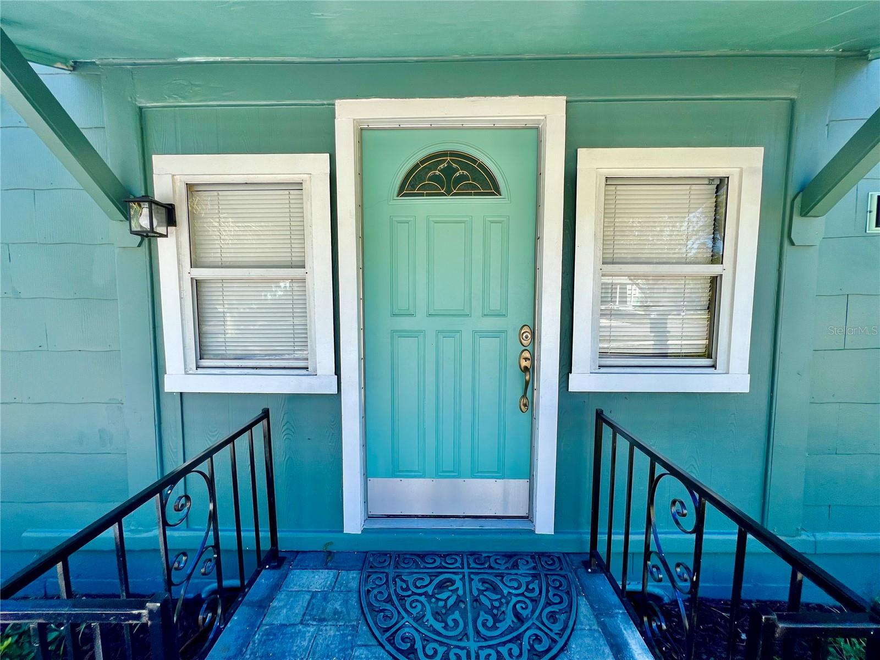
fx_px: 330
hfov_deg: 106.2
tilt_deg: -3.7
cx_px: 440
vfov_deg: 89.9
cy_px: 330
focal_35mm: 13
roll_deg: +0.5
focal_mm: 1.57
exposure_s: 1/377
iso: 32
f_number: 1.8
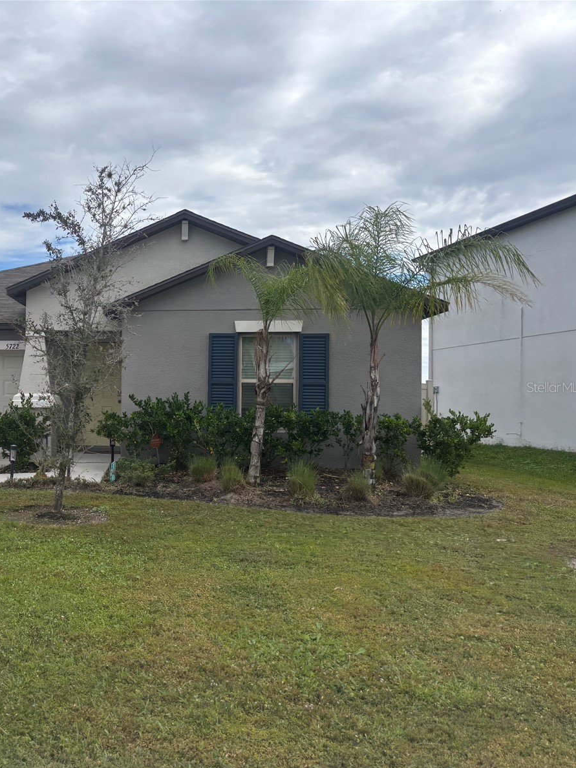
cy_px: 387
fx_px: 777
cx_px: 70
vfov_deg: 52.6
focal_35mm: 35
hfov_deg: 38.2
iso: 50
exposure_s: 1/3205
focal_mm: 5.96
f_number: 1.6
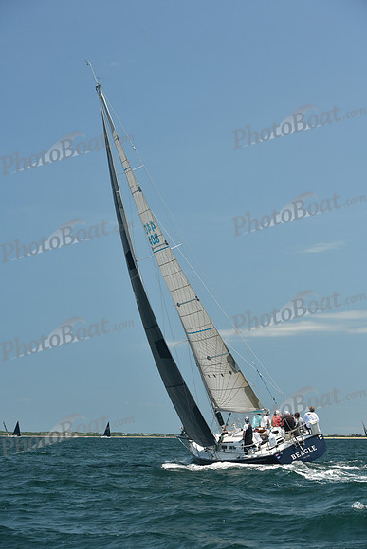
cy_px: 274
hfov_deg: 19.5
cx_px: 184
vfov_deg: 28.8
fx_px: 1070
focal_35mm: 70
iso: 320
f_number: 6.3
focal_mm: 70
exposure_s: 1/640
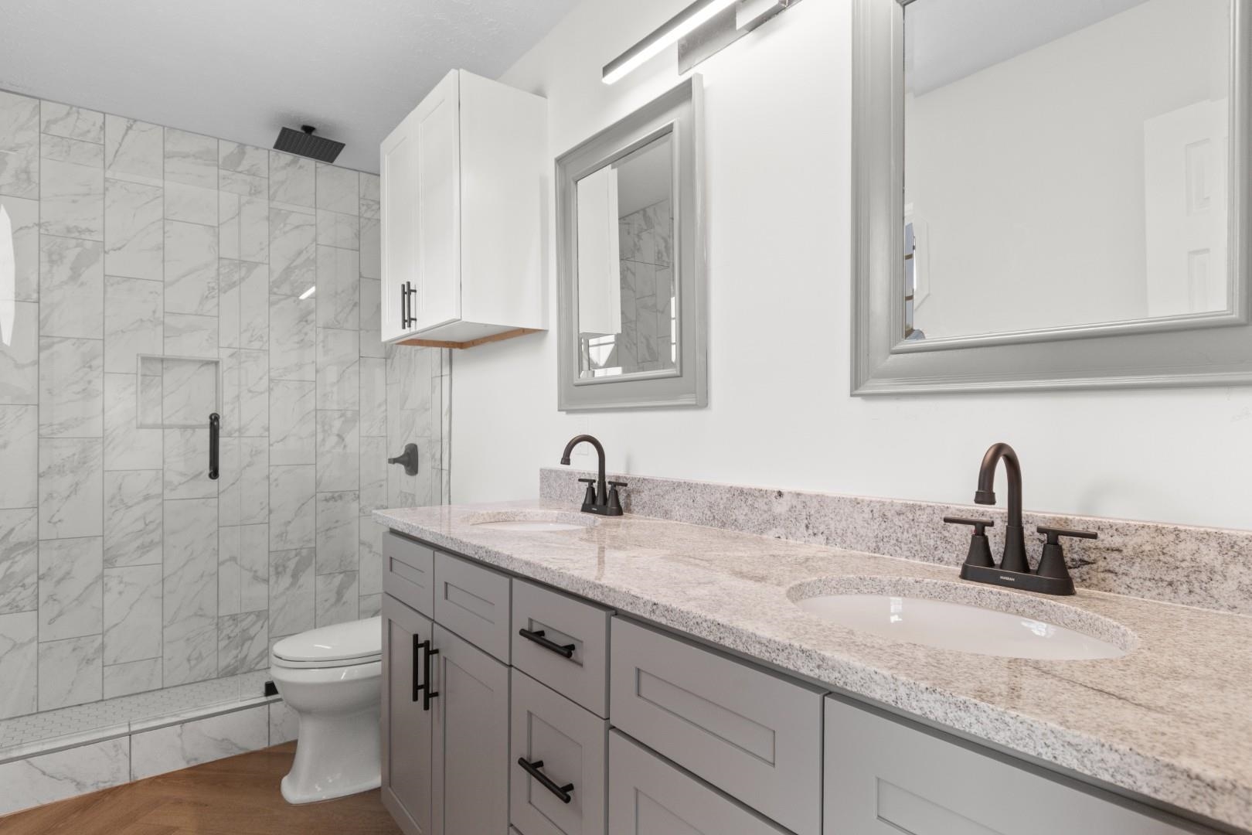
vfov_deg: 64.6
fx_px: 661
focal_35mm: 19
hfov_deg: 86.9
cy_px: 418
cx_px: 626
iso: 100
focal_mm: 13
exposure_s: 1/13
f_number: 4.8
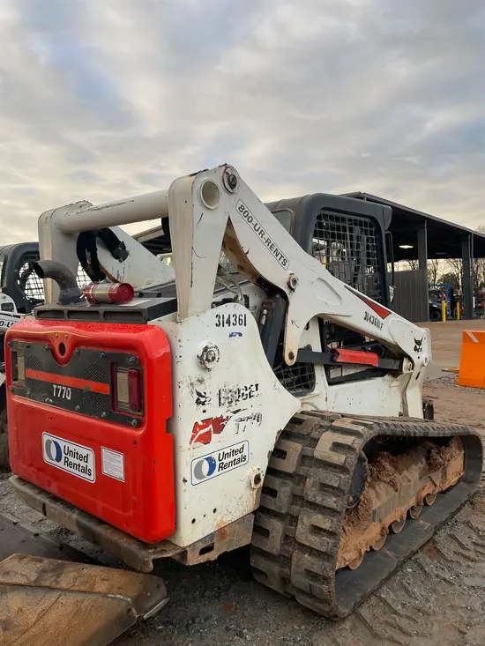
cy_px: 323
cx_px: 242
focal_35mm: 26
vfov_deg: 67.3
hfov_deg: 53.1
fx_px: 486
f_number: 1.6
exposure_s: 1/376
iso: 50
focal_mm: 4.2
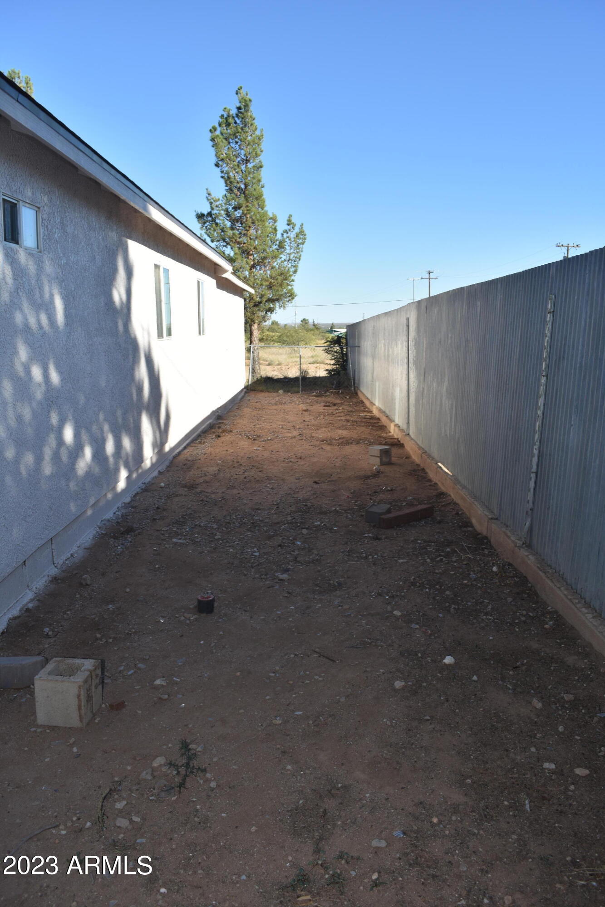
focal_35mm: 27
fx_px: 681
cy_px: 454
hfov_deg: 47.9
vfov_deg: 67.4
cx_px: 302
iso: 100
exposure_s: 1/200
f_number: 7.1
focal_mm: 18
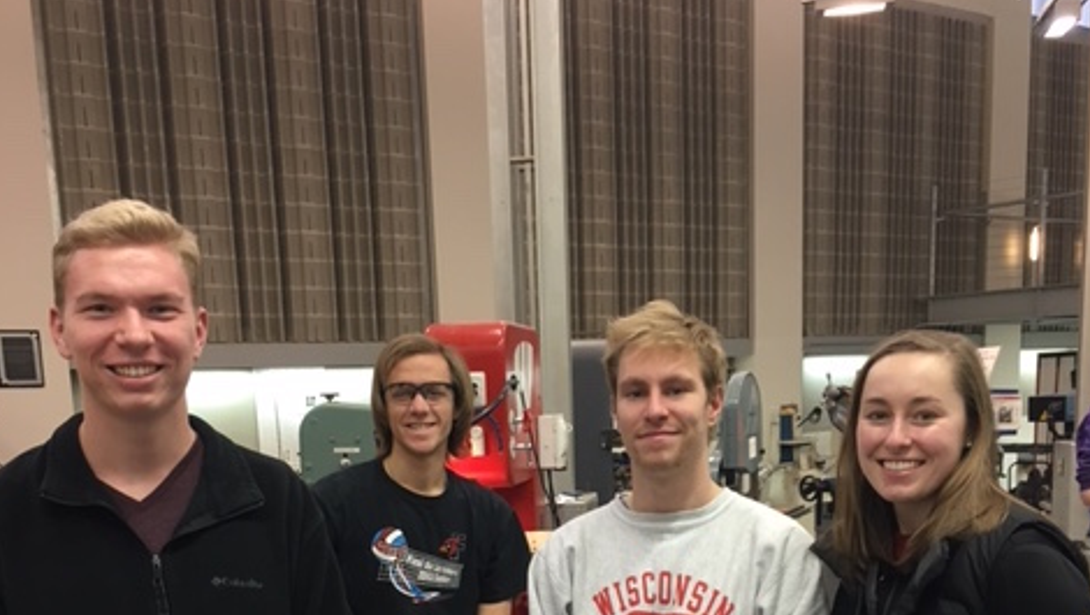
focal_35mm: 43
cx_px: 545
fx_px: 1244
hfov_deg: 47.3
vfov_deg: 26.3
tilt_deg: -9.2
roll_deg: +2.5
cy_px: 615
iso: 80
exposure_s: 1/30
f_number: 2.2
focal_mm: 4.15
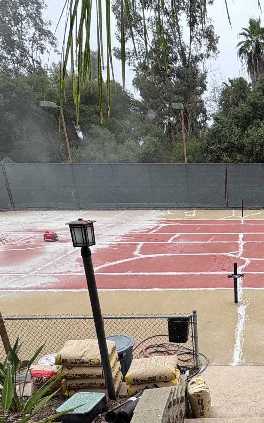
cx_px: 255
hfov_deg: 37.9
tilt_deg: -21.5
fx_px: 345
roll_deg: +0.7
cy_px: 289
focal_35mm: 30
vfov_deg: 61.1
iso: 40
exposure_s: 1/158
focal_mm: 2.22
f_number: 2.2
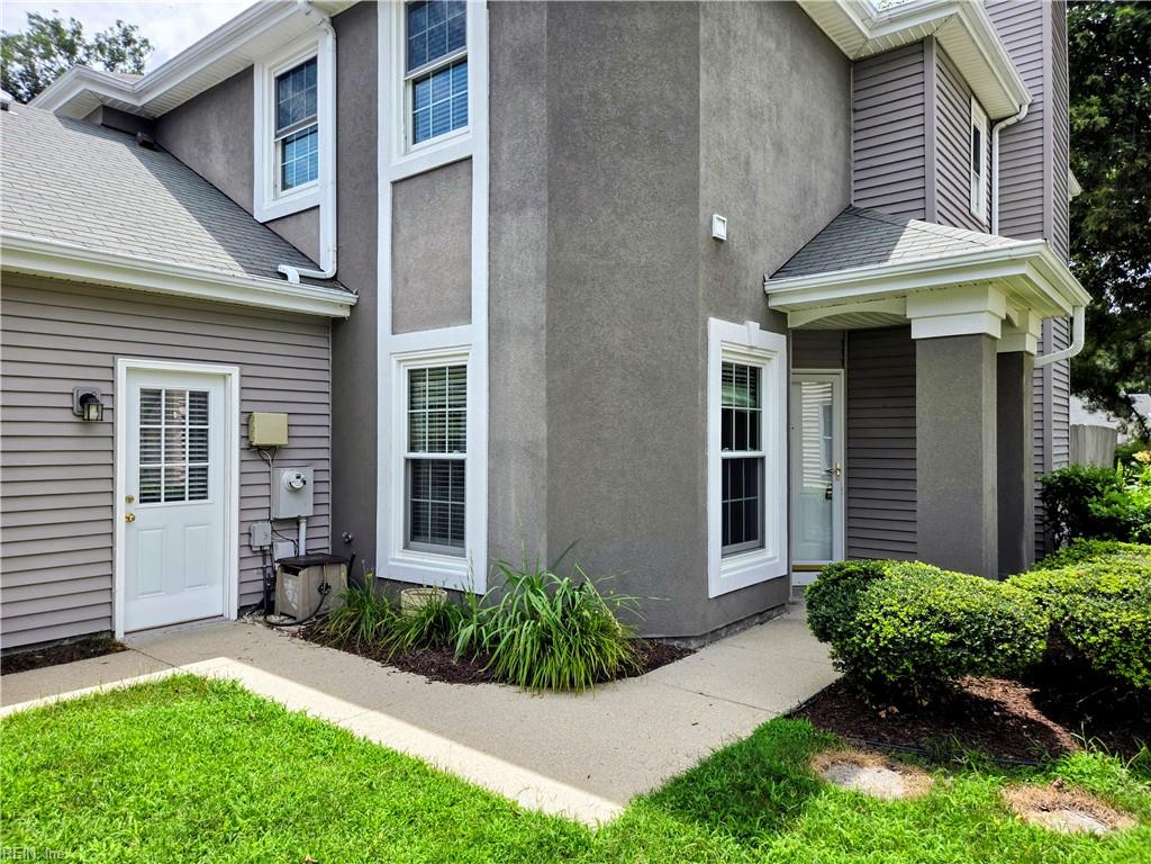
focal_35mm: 23
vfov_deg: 58.9
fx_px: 765
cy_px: 432
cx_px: 576
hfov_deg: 73.9
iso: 80
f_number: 1.8
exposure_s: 1/2897
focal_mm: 5.4
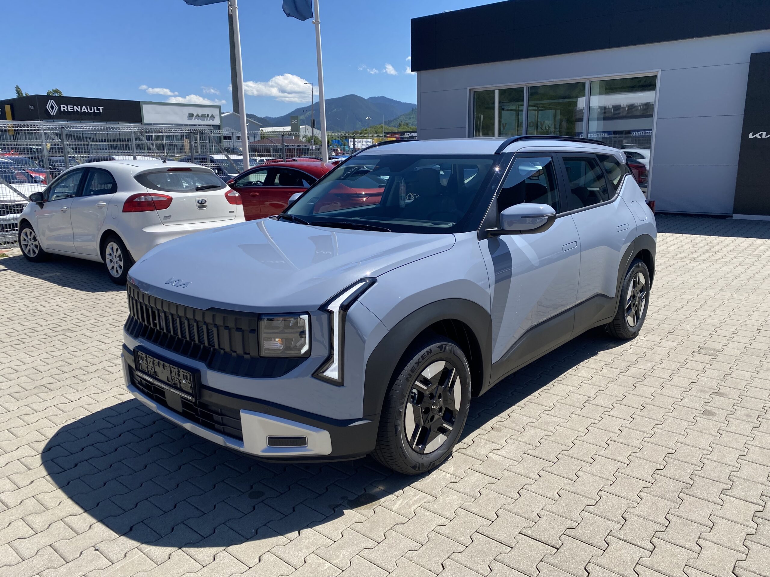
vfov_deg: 53.1
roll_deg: +1.2
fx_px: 578
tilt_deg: -14.1
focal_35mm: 26
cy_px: 288
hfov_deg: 67.3
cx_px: 385
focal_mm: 4.25
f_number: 1.8
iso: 32
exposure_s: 1/2410
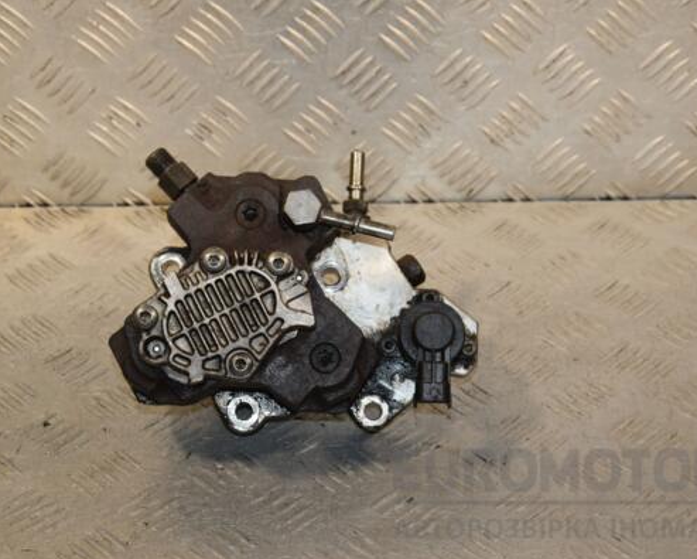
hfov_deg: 21.5
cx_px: 366
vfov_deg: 17.3
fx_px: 1837
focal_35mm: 89
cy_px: 282
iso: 800
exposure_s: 1/200
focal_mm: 52
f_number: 7.1
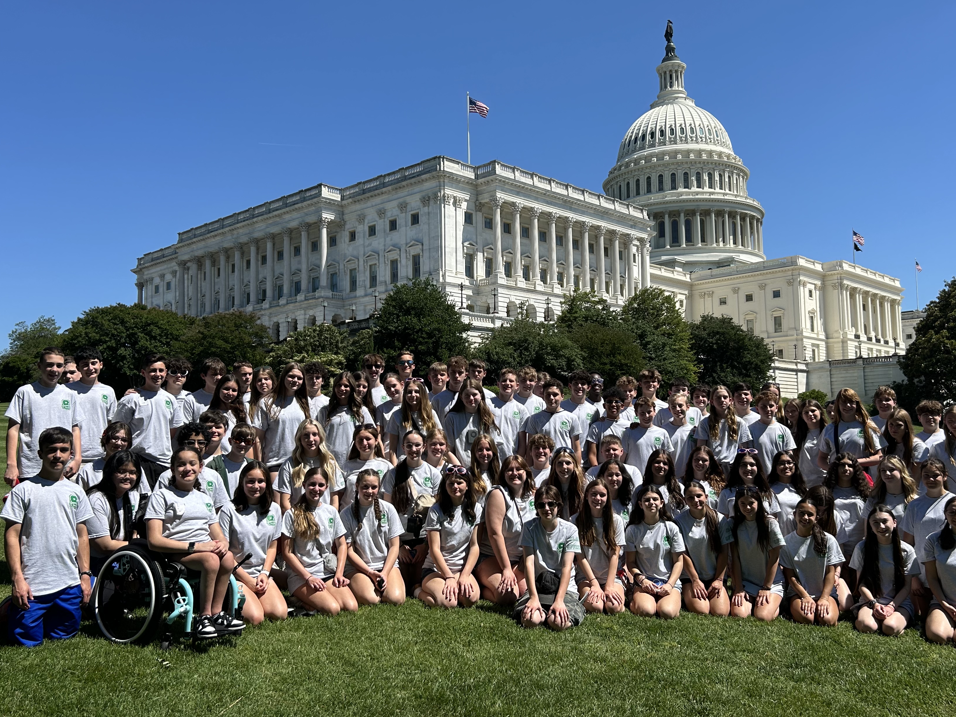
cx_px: 486
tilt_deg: +5.4
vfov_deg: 44.2
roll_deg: +0.5
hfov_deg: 56.8
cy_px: 367
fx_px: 884
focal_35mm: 32
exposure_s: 1/5076
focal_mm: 5.7
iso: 50
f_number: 1.5
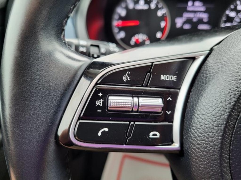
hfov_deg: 67.3
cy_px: 90
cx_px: 120
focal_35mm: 26
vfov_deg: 53.1
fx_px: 181
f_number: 1.8
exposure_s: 1/60
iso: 200
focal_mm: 5.4
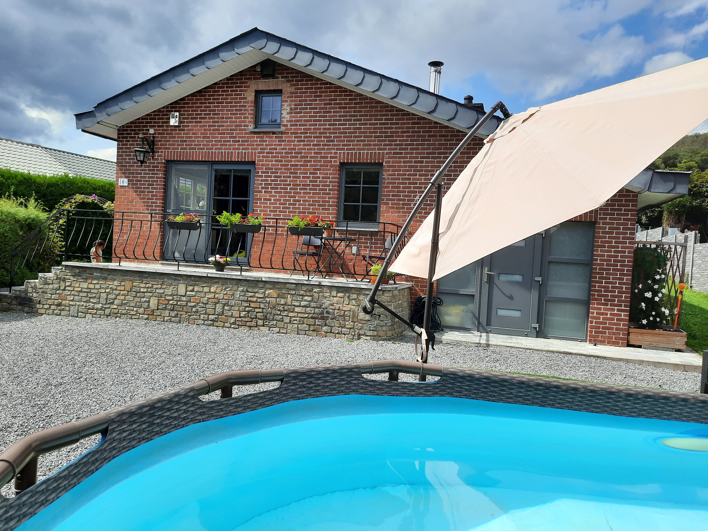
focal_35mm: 25
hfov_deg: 69.4
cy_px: 266
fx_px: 511
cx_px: 354
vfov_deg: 54.9
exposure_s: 1/1196
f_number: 2
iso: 32
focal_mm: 4.6
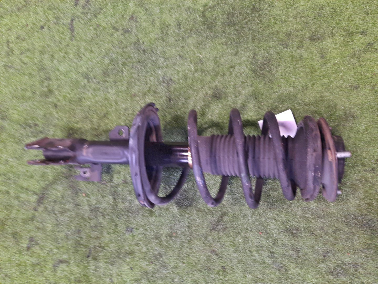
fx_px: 273
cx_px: 189
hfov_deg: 69.4
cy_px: 142
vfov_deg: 54.9
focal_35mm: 25
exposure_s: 1/25
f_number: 2
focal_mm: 4.6
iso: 336
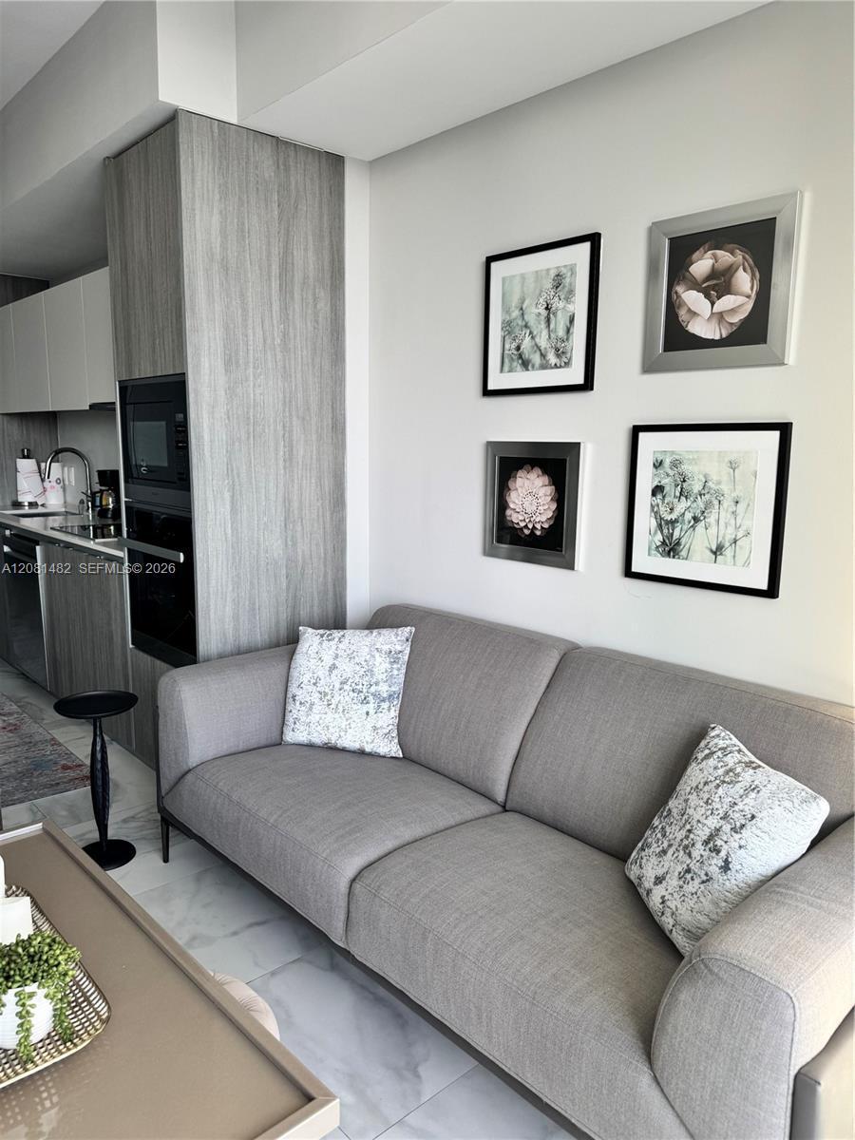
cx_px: 428
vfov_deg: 71.6
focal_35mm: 24
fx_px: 790
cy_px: 570
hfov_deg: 56.8
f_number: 1.78
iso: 64
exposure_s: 1/143
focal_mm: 6.76
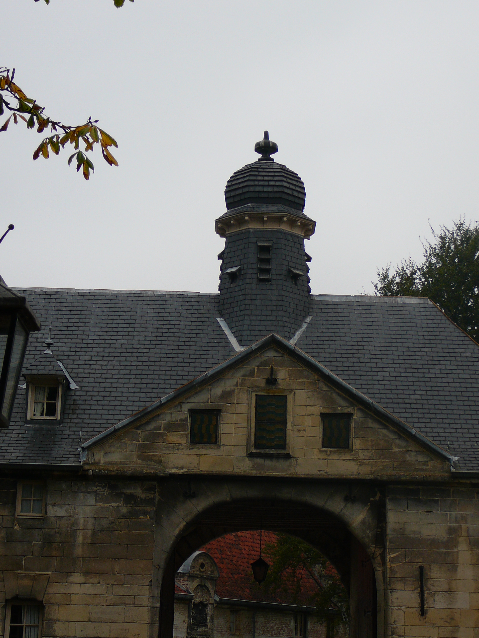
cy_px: 319
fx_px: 1421
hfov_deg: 19.1
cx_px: 240
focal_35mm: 77
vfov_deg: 25.3
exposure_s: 1/200
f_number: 3.7
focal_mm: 11.5
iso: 80
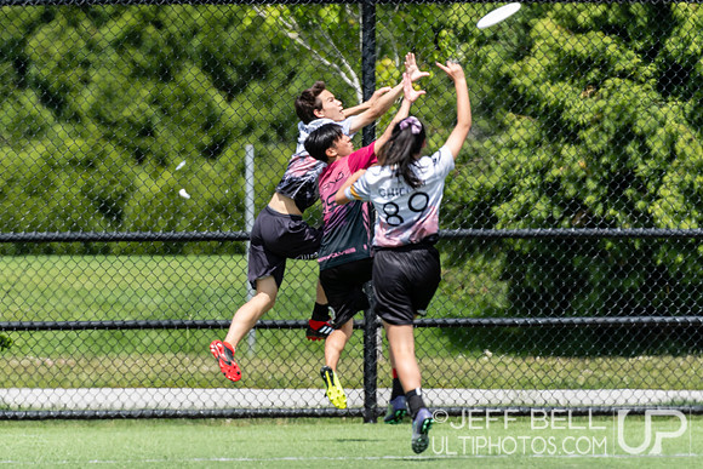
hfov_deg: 2.4
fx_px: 16691
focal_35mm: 855
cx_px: 333
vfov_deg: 1.6
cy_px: 261
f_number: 4
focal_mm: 400
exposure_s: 1/1600
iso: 280
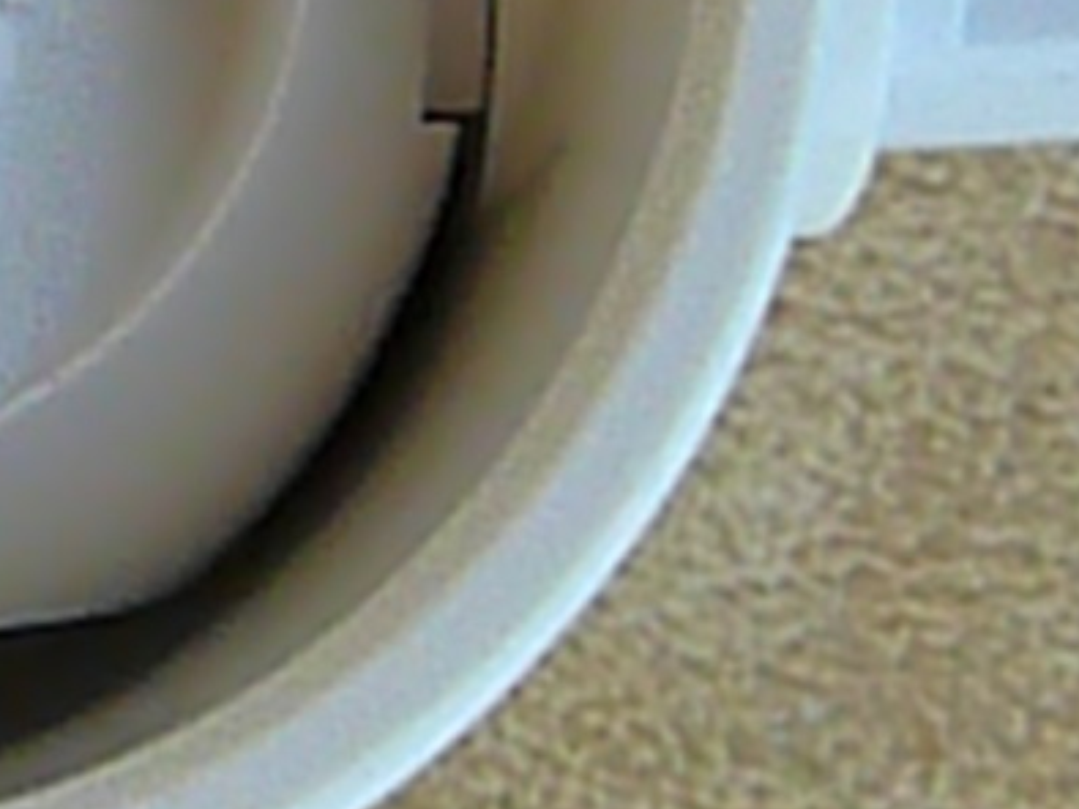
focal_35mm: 136
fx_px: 4238
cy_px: -98
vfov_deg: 10.7
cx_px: -527
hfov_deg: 13.7
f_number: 5
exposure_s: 1/800
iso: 800
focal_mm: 5.2
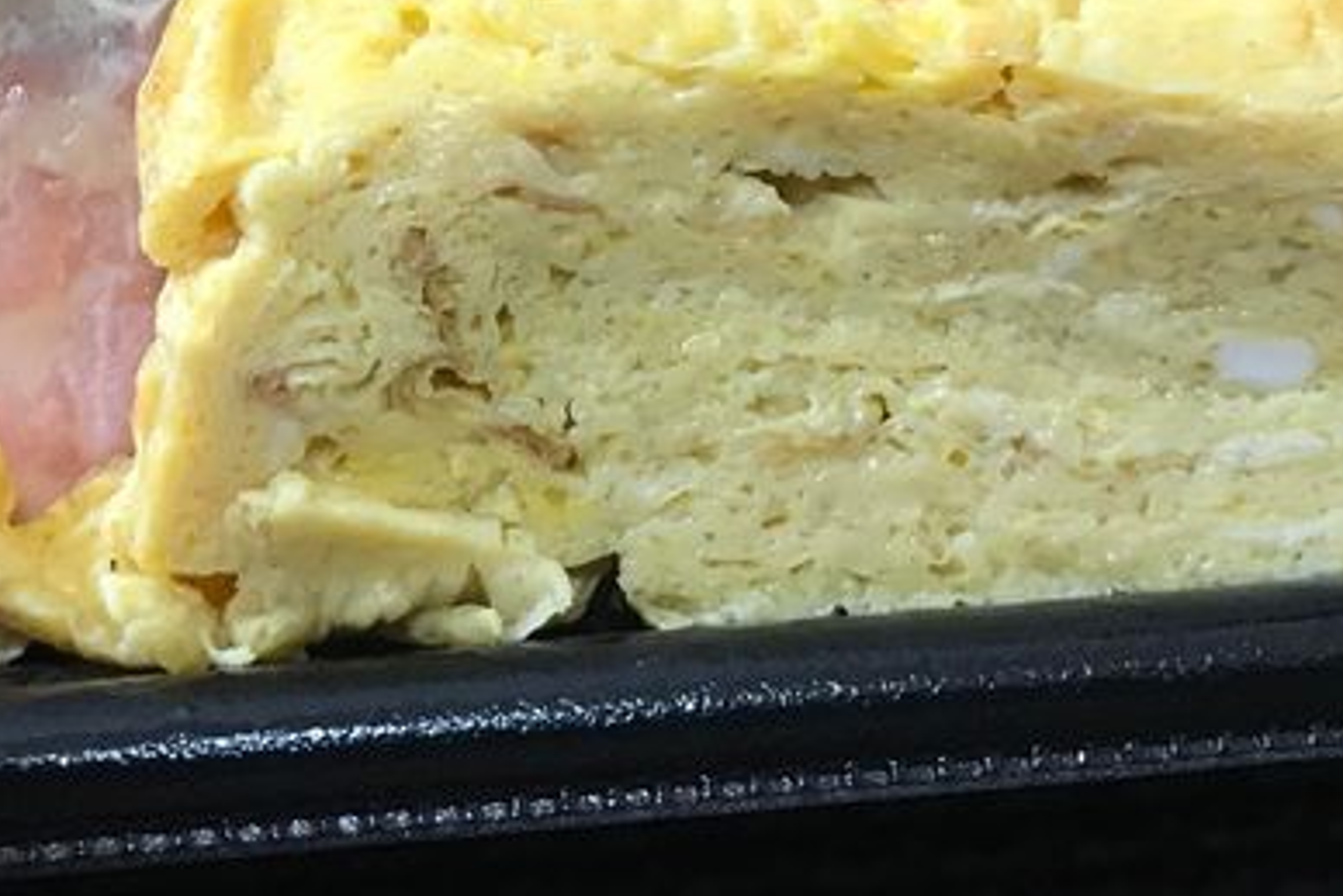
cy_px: -48
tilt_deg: -53.1
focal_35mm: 75
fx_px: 2799
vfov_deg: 17.7
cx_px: 485
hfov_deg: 26.9
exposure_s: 1/15
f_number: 1.8
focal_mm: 3.99
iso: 50
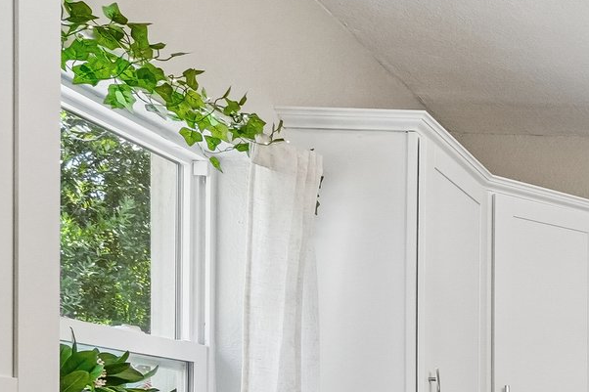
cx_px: 927
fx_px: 834
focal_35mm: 51
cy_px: 480
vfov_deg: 23.9
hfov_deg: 26.0
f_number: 8
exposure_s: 1/30
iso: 1000
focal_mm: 10
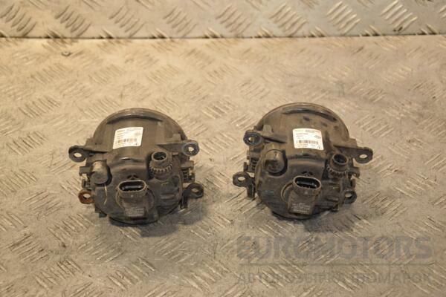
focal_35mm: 78
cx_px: 223
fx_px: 966
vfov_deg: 17.5
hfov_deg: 26.0
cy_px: 148
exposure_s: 1/160
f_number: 5
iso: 800
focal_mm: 52
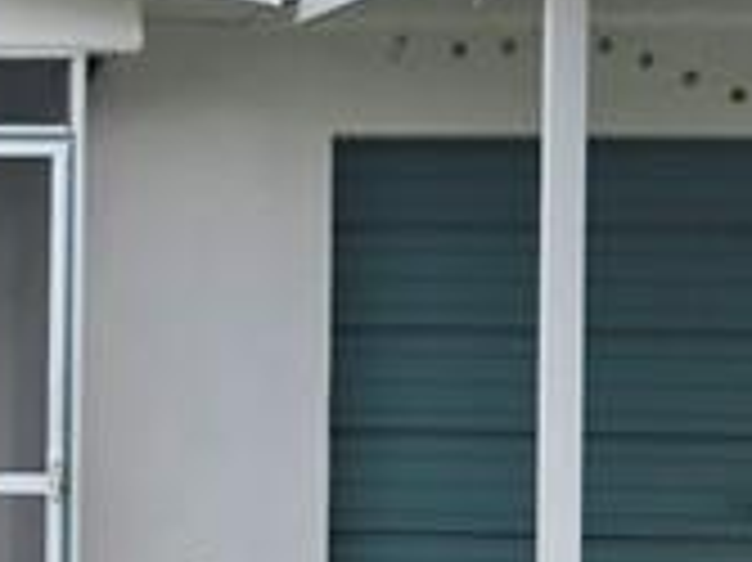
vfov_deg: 10.5
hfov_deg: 12.6
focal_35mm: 141
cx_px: -644
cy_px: 468
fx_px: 3061
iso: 25
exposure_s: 1/937
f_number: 1.8
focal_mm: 5.4
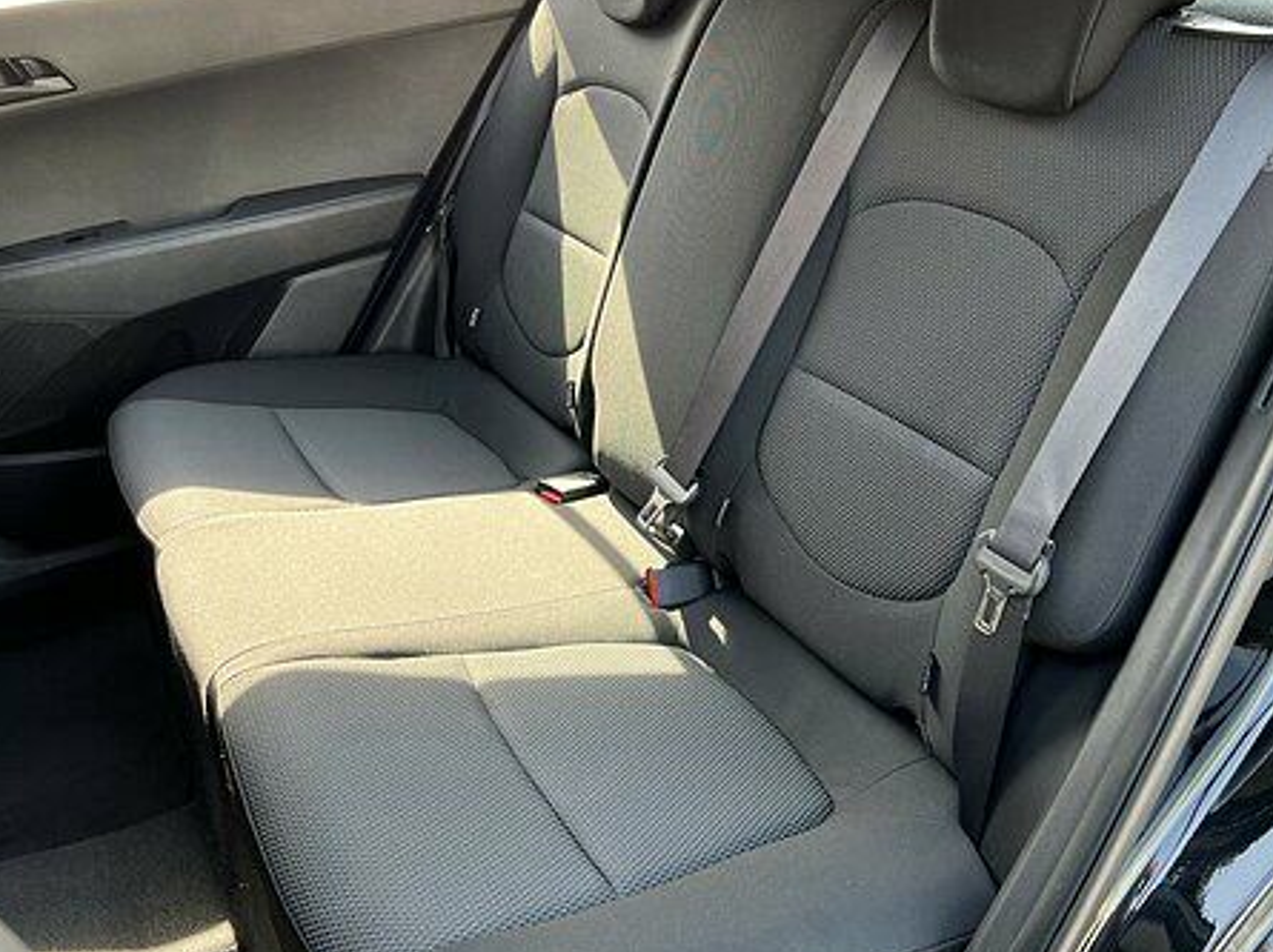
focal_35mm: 32
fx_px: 1176
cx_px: 761
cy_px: 432
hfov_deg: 56.4
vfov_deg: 44.1
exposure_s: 1/154
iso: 64
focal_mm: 5.7
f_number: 1.5
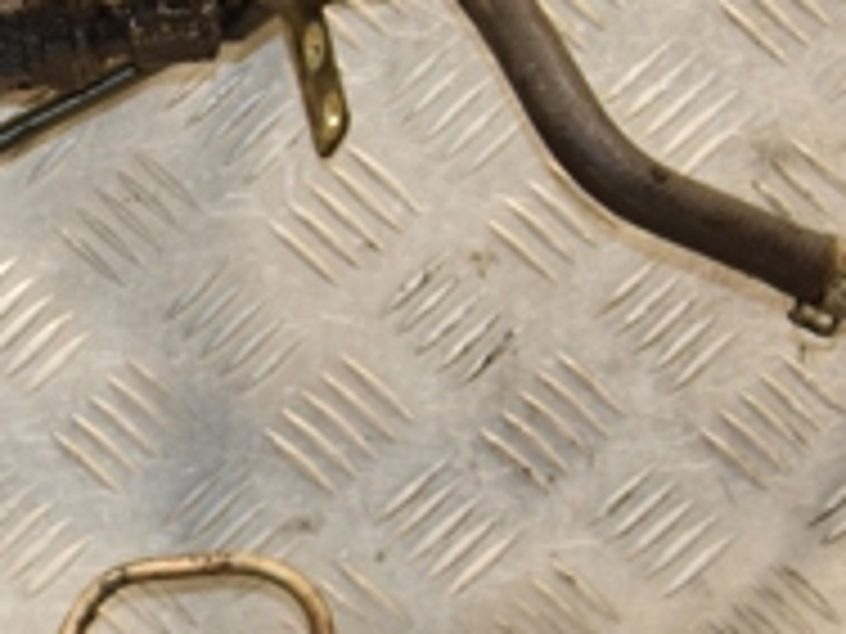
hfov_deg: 9.4
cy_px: 211
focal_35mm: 206
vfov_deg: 7.2
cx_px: -364
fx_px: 5035
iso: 800
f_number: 4.8
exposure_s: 1/125
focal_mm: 42
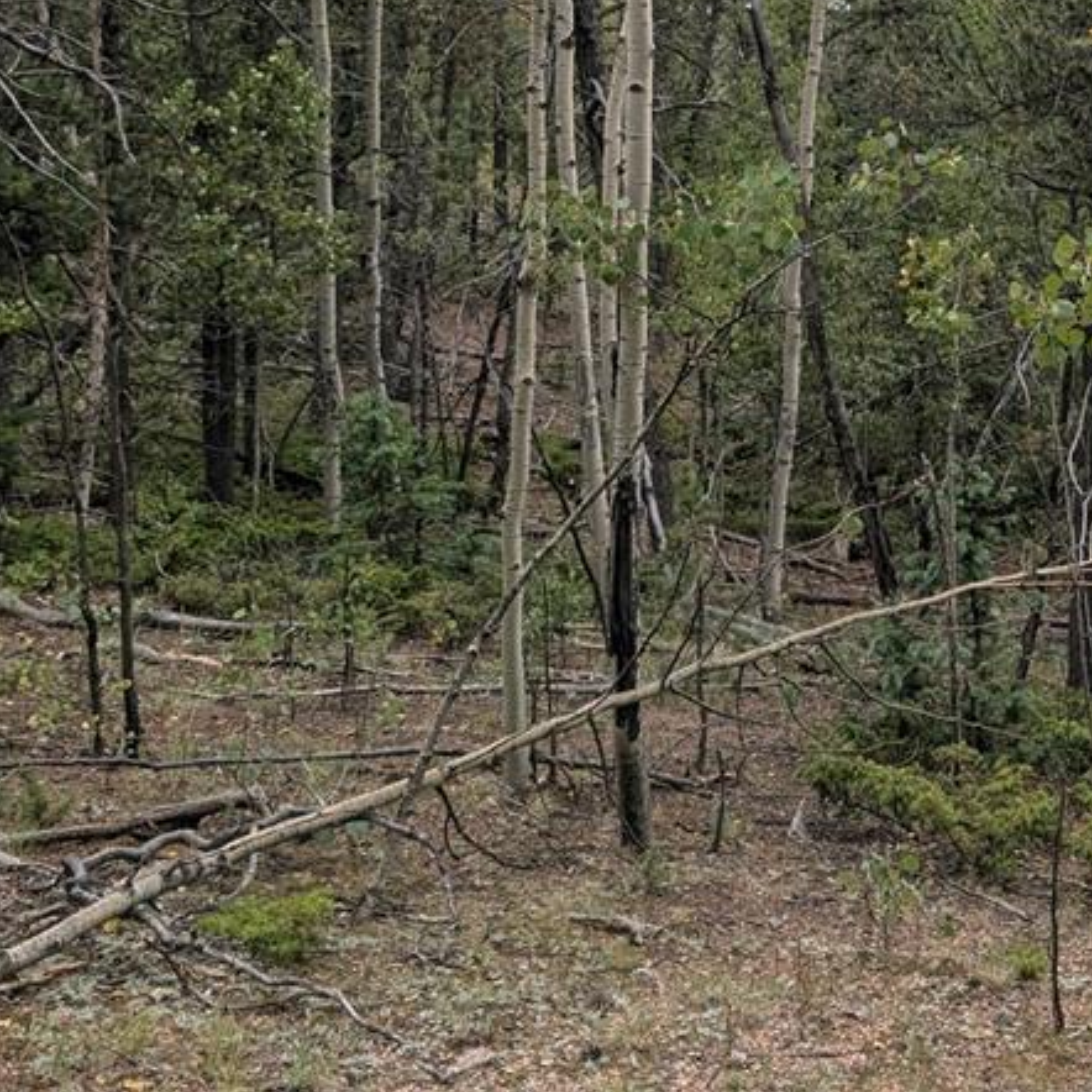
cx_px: 1082
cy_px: 146
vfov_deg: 33.2
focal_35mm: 49
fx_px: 1749
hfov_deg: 32.1
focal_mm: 6.9
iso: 17
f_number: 1.68
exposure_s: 1/661
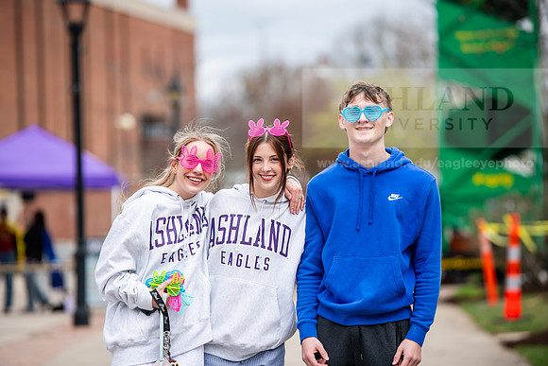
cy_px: 183
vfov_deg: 8.1
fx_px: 2588
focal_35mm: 170
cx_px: 274
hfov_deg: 12.1
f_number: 3.2
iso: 160
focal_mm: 170
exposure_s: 1/1600
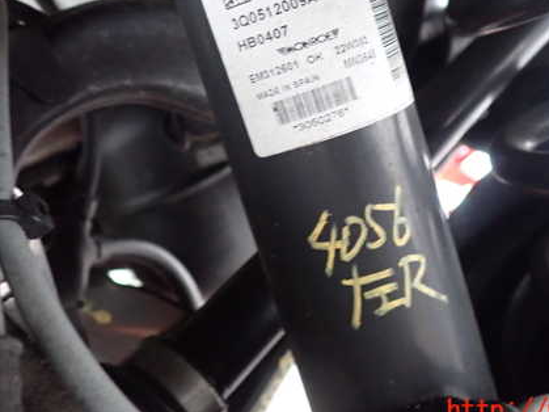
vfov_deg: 33.2
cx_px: 350
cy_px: 133
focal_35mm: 43
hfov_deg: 43.4
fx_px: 682
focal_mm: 5.4
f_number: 2.3
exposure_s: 1/30
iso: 800
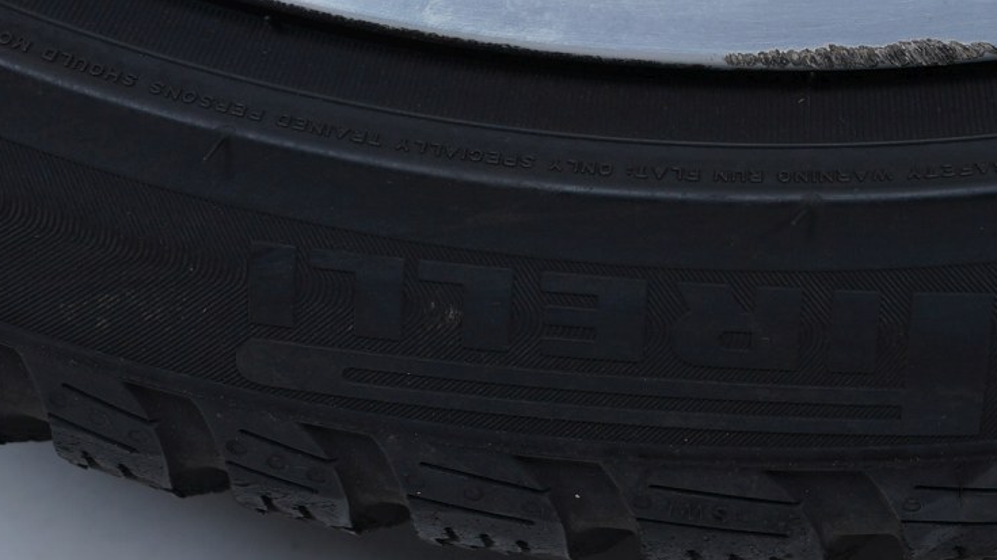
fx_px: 2458
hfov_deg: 22.7
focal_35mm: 93
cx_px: 768
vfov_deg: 12.6
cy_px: -155
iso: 200
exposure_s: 1/100
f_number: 8
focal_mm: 34
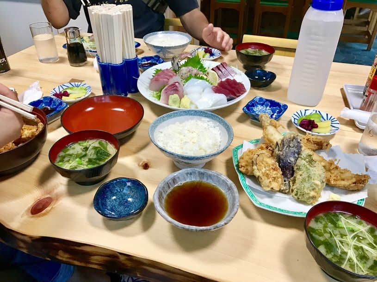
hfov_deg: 63.5
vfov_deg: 49.7
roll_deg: -0.3
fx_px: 305
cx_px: 188
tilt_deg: -34.9
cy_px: 141
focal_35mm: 28
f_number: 1.8
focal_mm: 3.99
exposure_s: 1/30
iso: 32
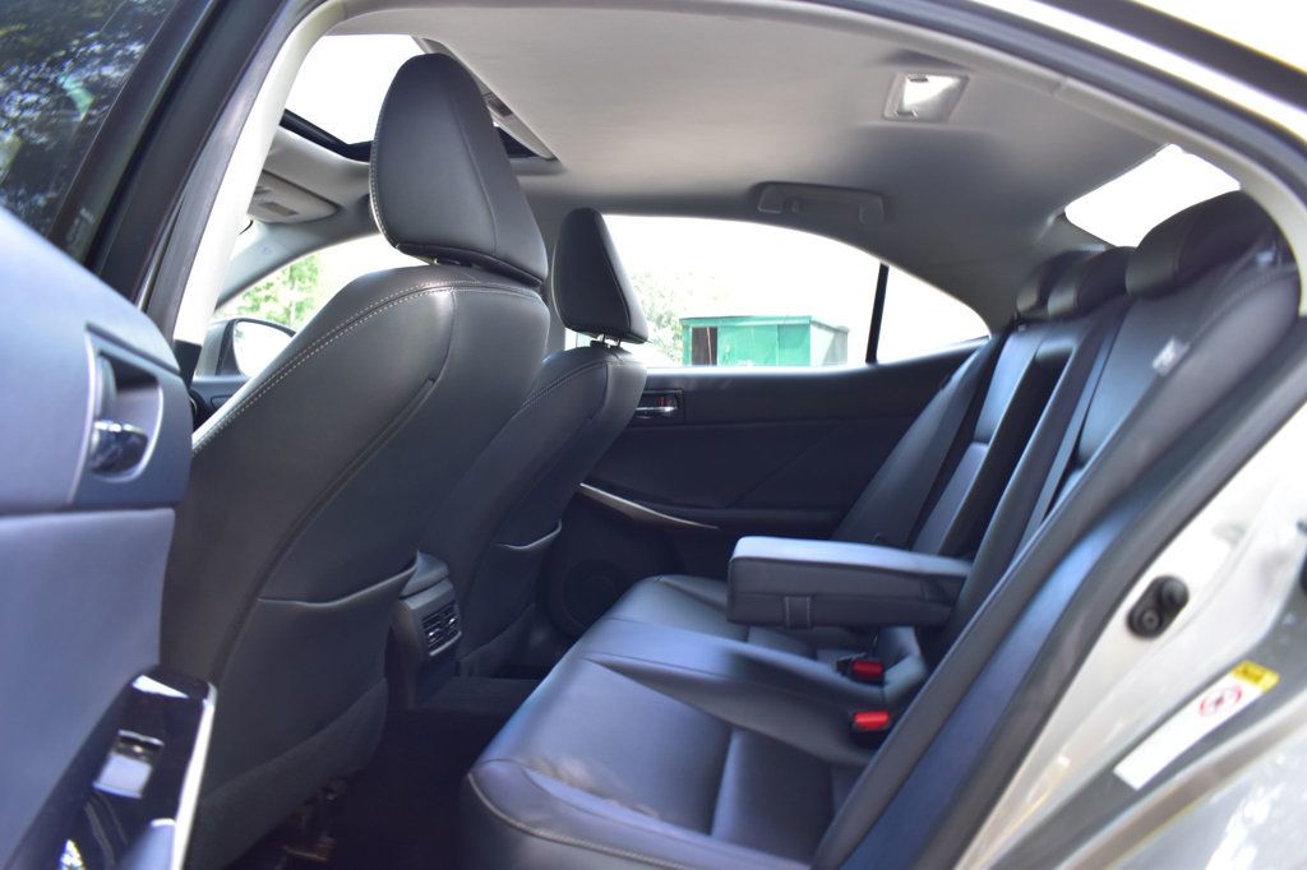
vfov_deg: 47.9
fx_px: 980
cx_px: 654
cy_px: 435
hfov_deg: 67.4
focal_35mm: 27
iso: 560
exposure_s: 1/15
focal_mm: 18
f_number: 6.3
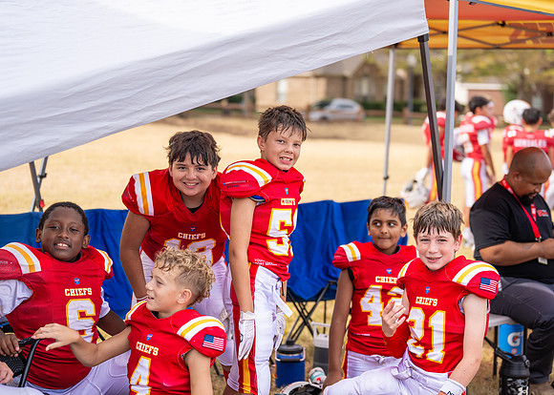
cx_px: 299
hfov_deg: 26.8
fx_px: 1164
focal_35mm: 74
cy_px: 197
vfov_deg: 19.3
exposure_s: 1/1600
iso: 160
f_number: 2.8
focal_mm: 70
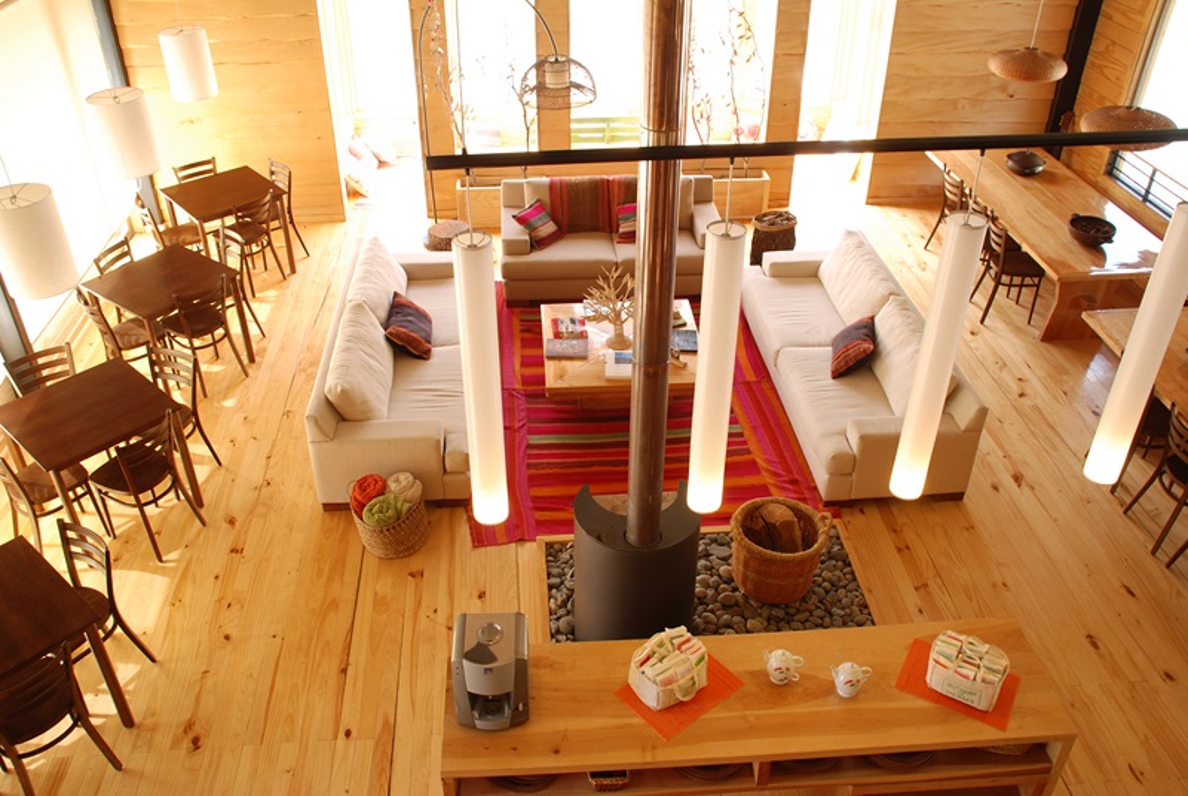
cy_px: 398
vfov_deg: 43.7
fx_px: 991
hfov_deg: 61.9
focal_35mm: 30
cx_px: 594
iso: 100
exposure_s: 1/1.3
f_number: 7.1
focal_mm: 20
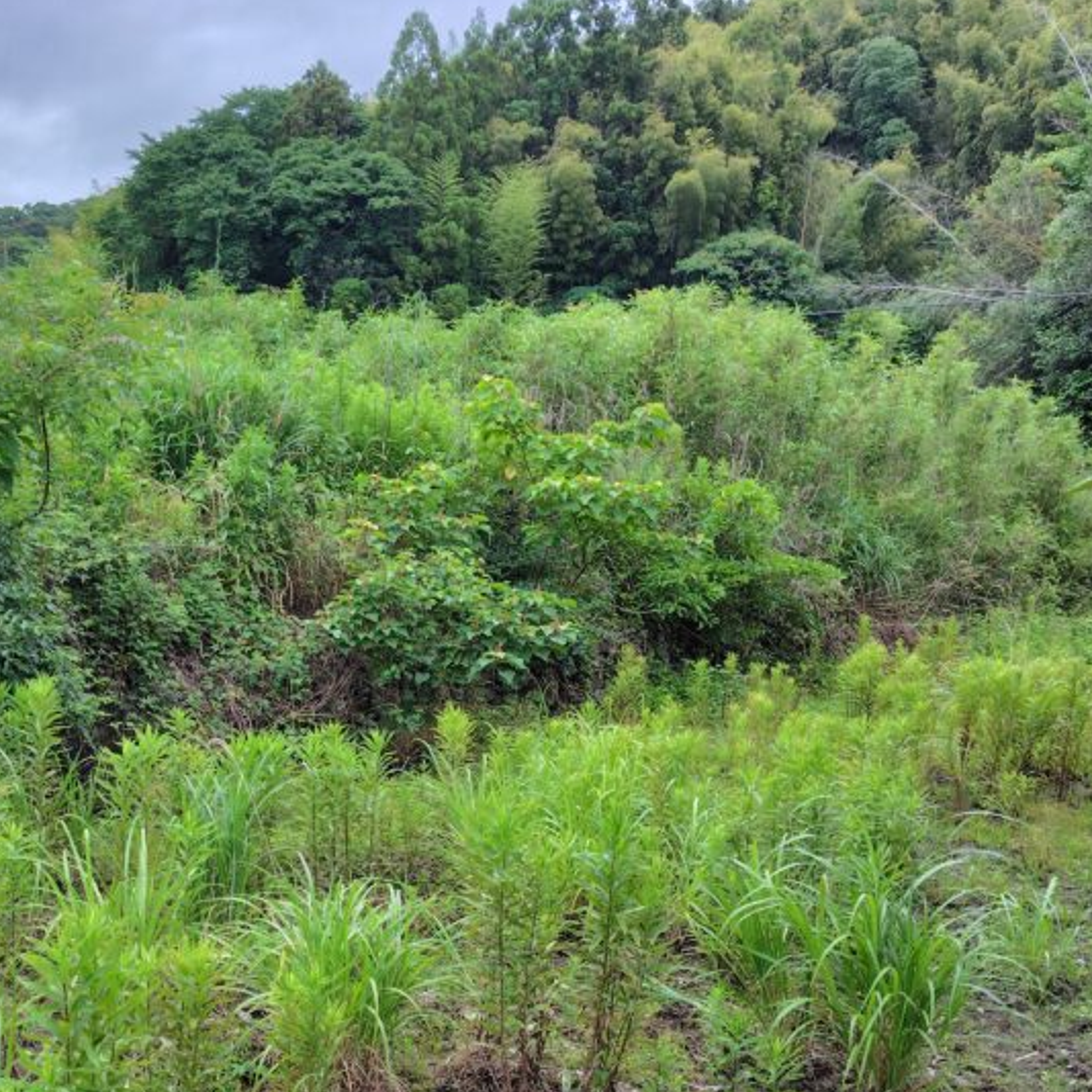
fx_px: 1392
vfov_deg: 41.9
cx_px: 348
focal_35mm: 39
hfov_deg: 42.2
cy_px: 775
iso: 50
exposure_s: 1/267
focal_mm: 5.6
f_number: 1.9
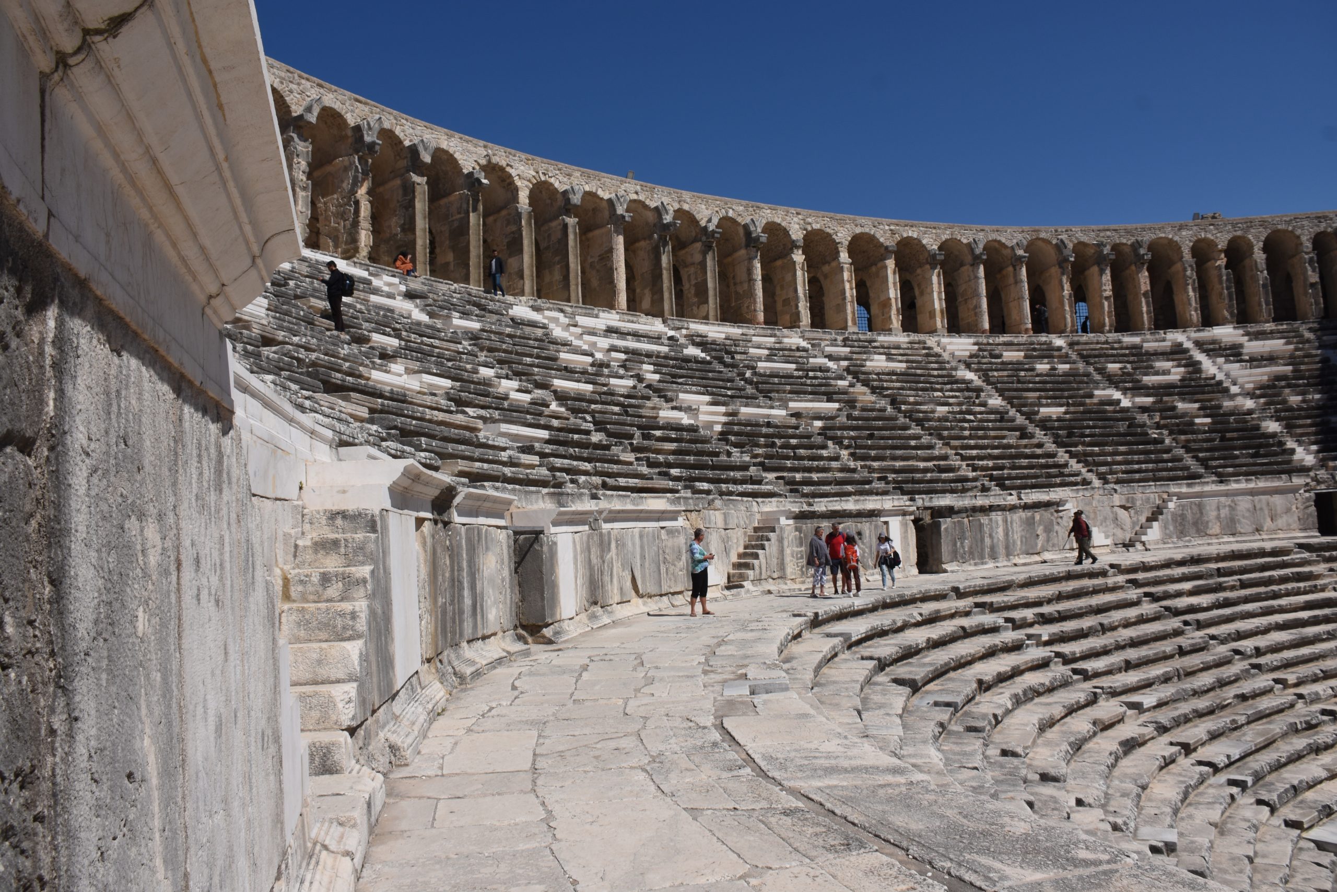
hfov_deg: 67.4
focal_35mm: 27
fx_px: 1003
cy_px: 446
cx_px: 668
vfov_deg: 47.9
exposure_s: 1/800
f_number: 8
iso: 125
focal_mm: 18
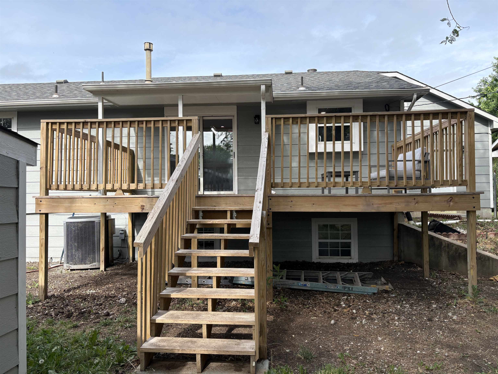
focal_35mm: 26
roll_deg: +0.4
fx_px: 374
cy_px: 187
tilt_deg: +0.8
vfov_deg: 53.1
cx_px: 249
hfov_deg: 67.3
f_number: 1.6
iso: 64
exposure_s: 1/1587
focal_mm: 5.96
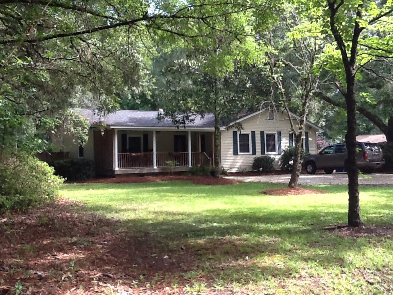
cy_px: 148
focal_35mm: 44
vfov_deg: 32.9
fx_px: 500
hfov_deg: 42.9
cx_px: 196
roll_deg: +1.3
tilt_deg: -1.3
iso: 40
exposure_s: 1/146
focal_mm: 2.03
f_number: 2.4
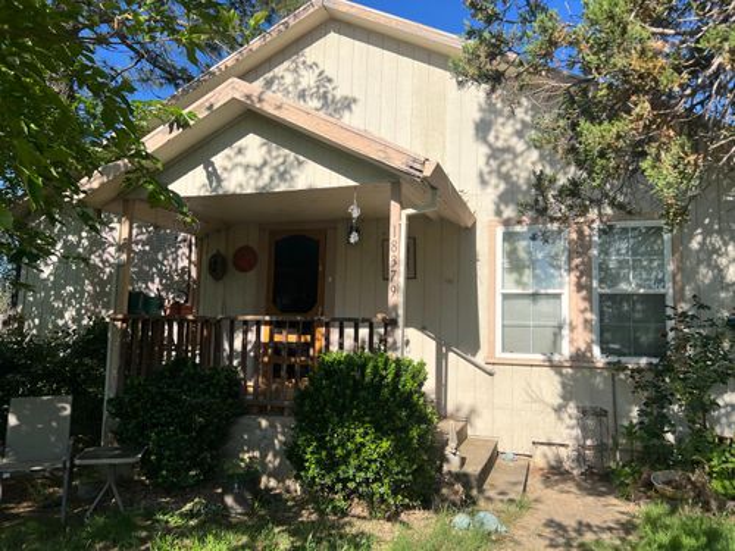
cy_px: 276
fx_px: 552
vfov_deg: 53.1
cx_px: 368
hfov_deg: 67.3
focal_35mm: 26
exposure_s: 1/3704
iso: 50
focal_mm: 5.7
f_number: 1.5
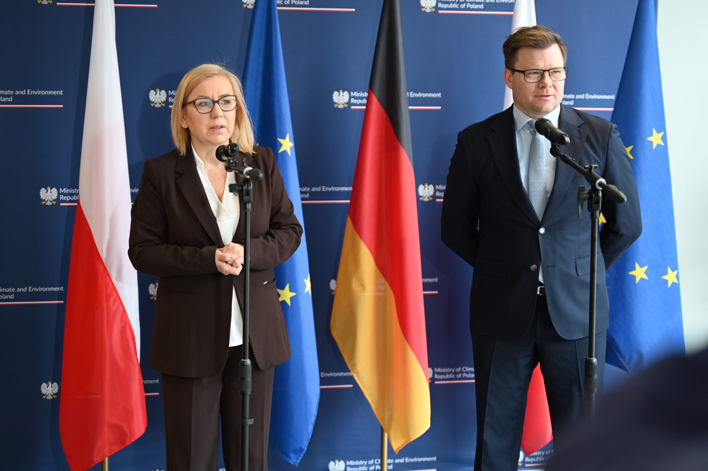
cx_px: 354
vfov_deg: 18.2
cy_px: 236
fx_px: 1474
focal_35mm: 75
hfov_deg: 27.0
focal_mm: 75
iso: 500
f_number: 2.8
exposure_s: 1/125
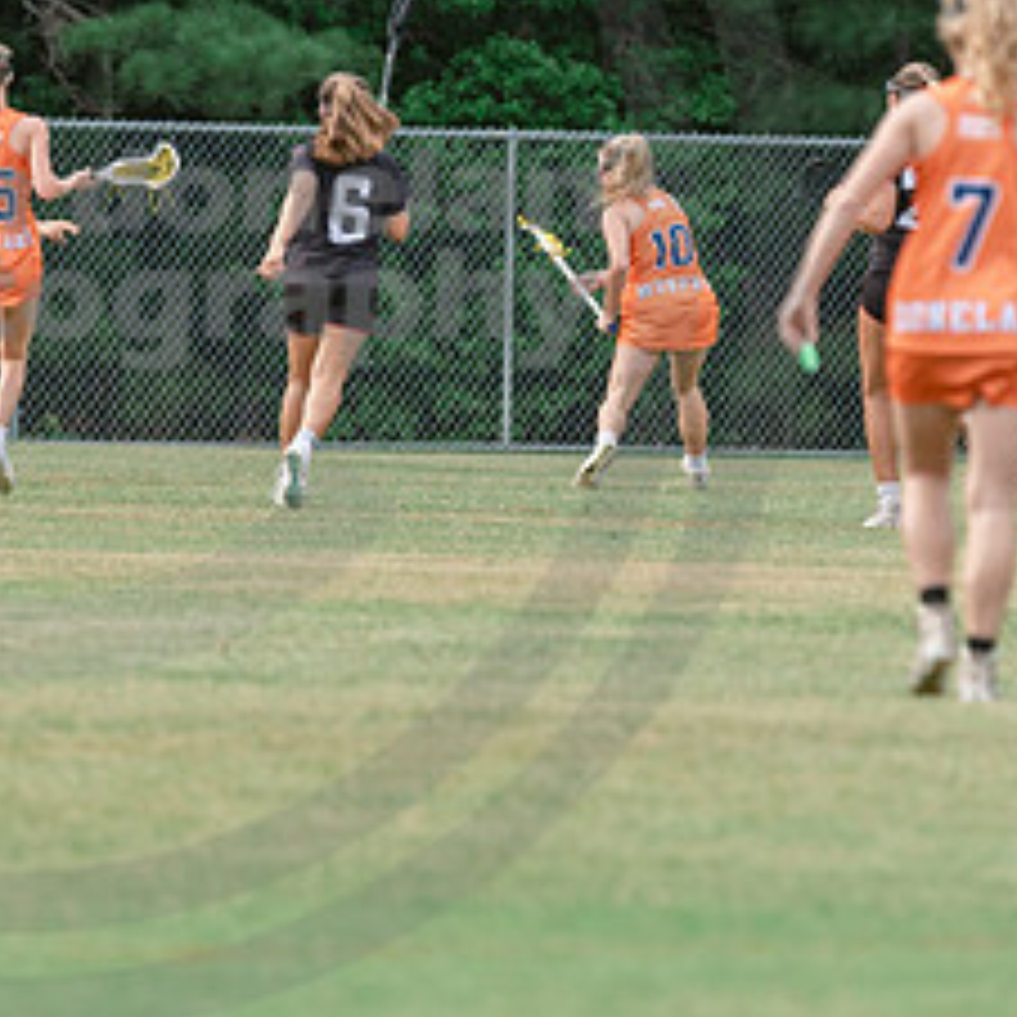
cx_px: 537
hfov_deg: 2.9
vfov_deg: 2.9
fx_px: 20376
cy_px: 282
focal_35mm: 613
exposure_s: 1/640
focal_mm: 200
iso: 250
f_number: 3.2
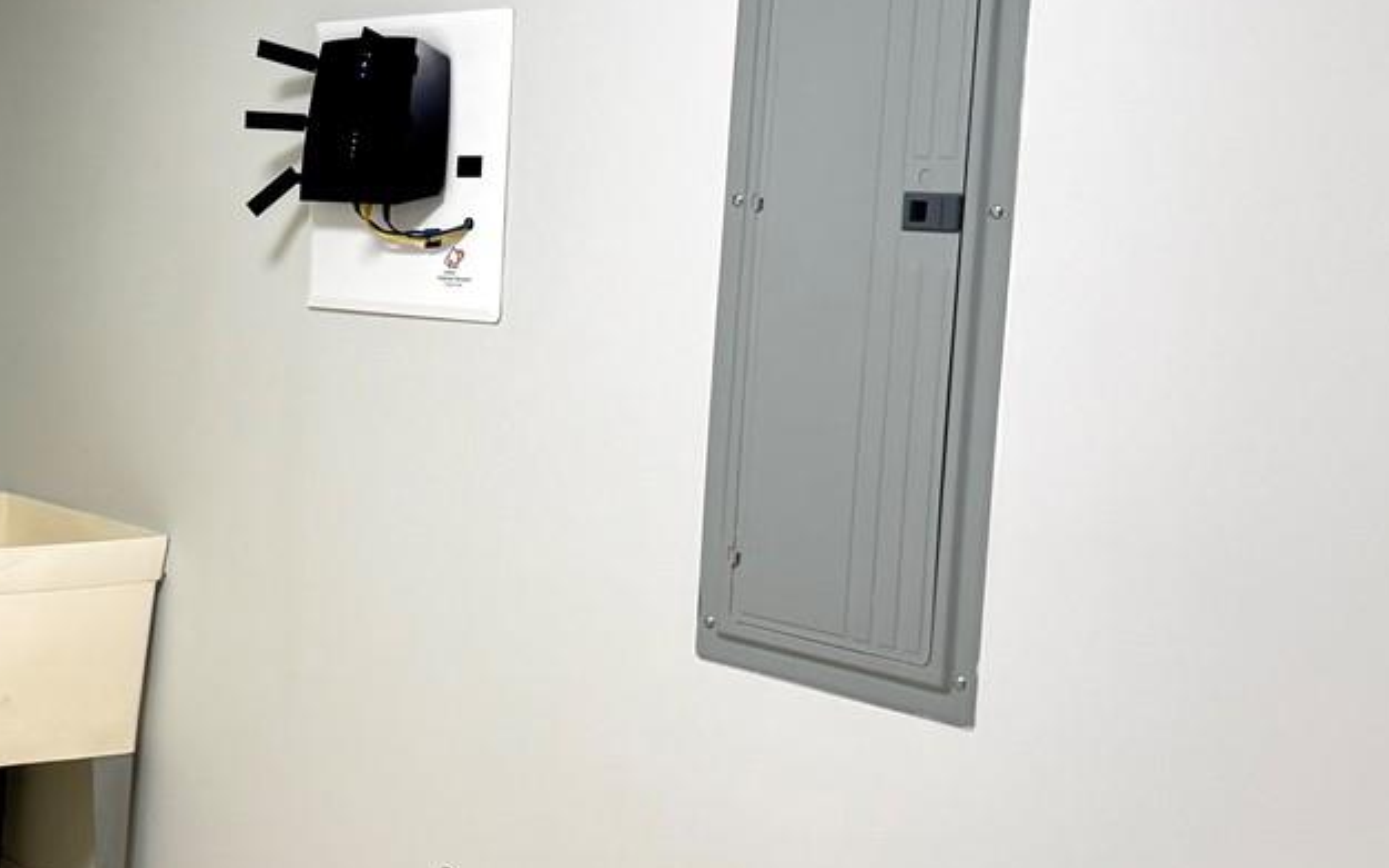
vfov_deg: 20.0
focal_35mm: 65
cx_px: -107
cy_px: 453
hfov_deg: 28.8
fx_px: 2460
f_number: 1.78
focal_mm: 6.76
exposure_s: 1/60
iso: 160
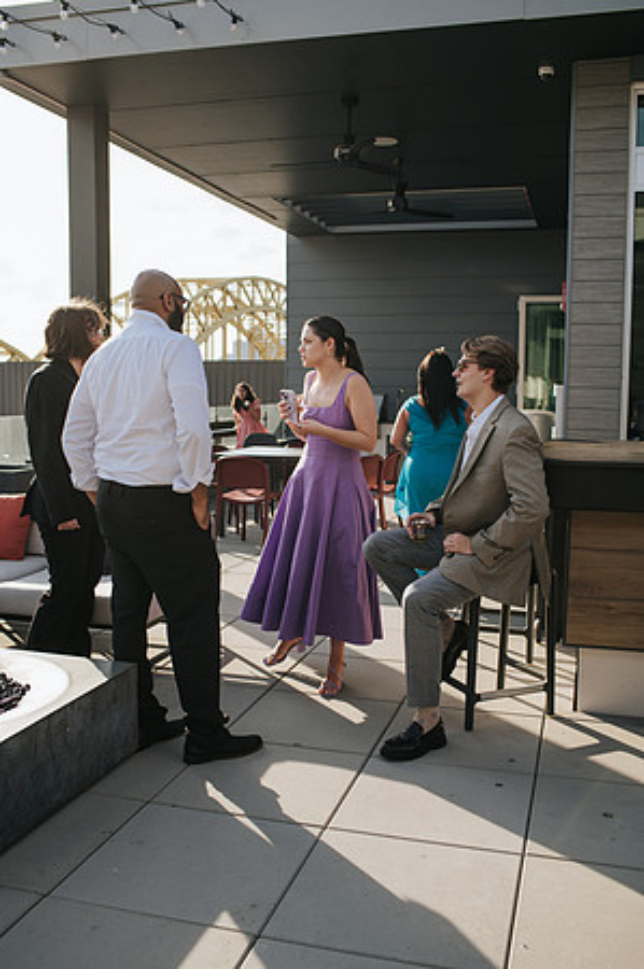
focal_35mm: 35
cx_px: 322
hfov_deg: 37.8
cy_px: 484
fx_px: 941
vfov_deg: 54.5
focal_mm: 35
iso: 220
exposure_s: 1/1250
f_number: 3.5
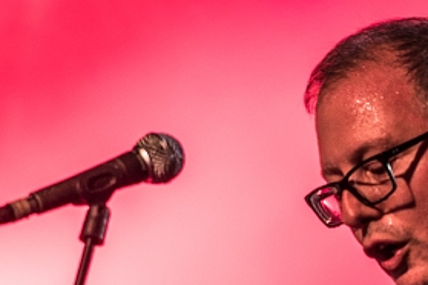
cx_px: 425
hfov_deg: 2.7
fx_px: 9189
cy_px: 283
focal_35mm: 773
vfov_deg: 1.8
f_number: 2.8
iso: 400
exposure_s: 1/100
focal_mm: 200
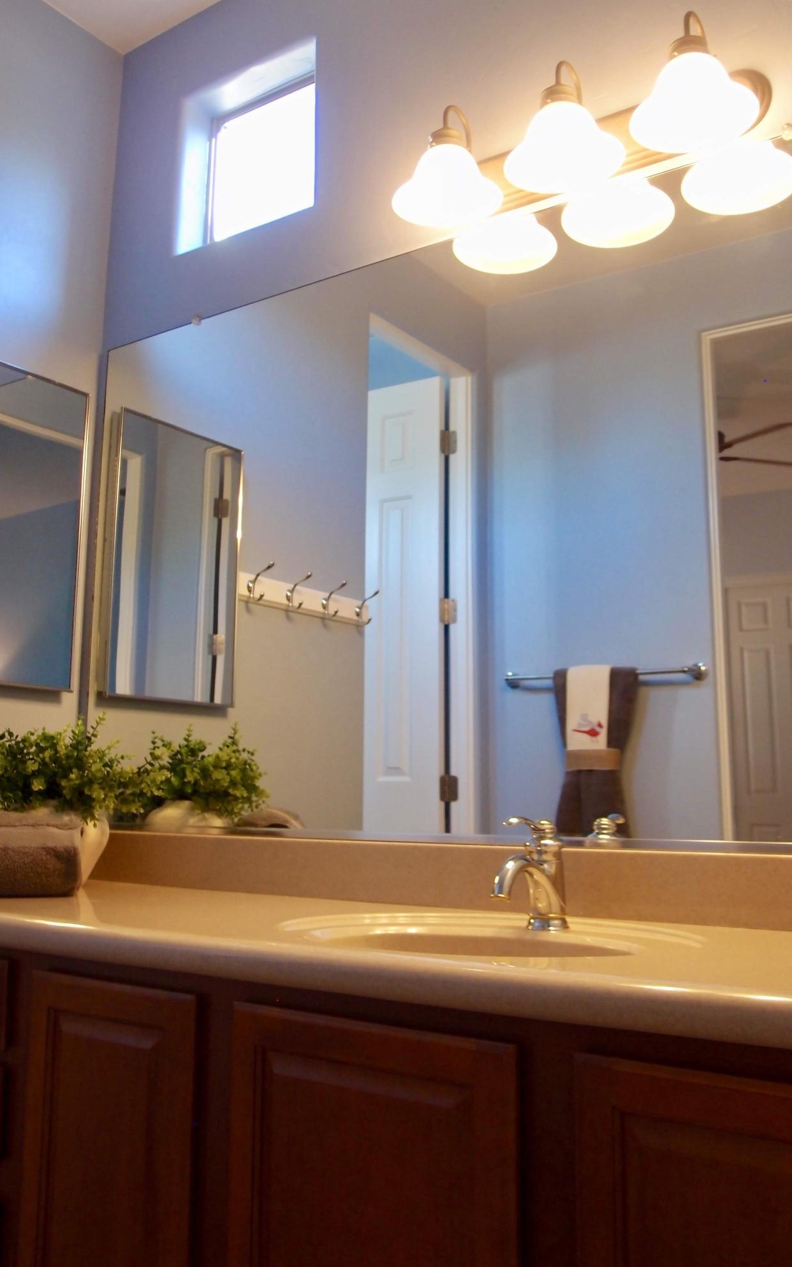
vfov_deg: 59.7
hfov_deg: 39.4
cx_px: 367
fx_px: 1105
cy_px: 631
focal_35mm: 32
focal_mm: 6.48
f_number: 1.9
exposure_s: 1/60
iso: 200
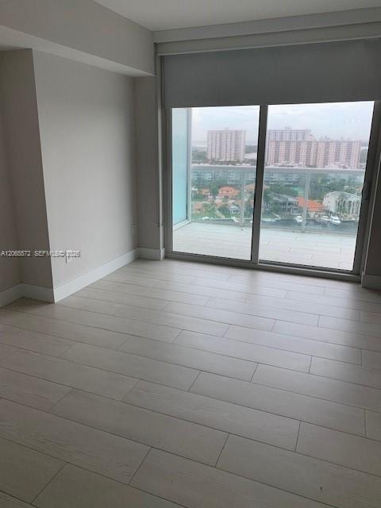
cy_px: 254
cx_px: 190
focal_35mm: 26
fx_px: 382
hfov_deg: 53.1
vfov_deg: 67.3
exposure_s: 1/229
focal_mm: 4.25
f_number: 1.8
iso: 25
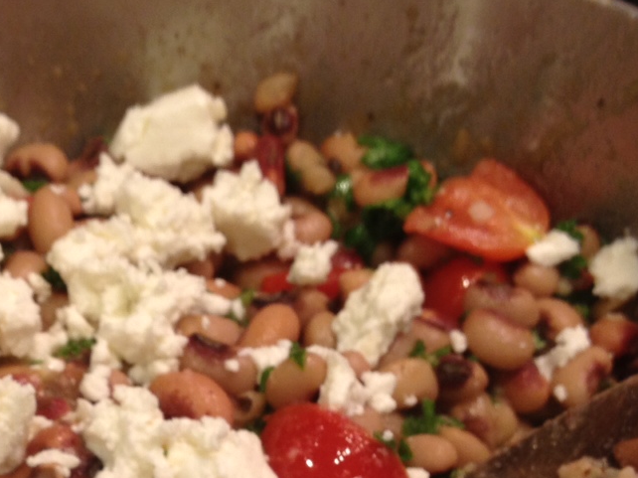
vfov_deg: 15.9
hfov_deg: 21.7
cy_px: 582
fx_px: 1640
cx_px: 114
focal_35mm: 89
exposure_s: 1/20
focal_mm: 4.28
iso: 64
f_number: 2.4
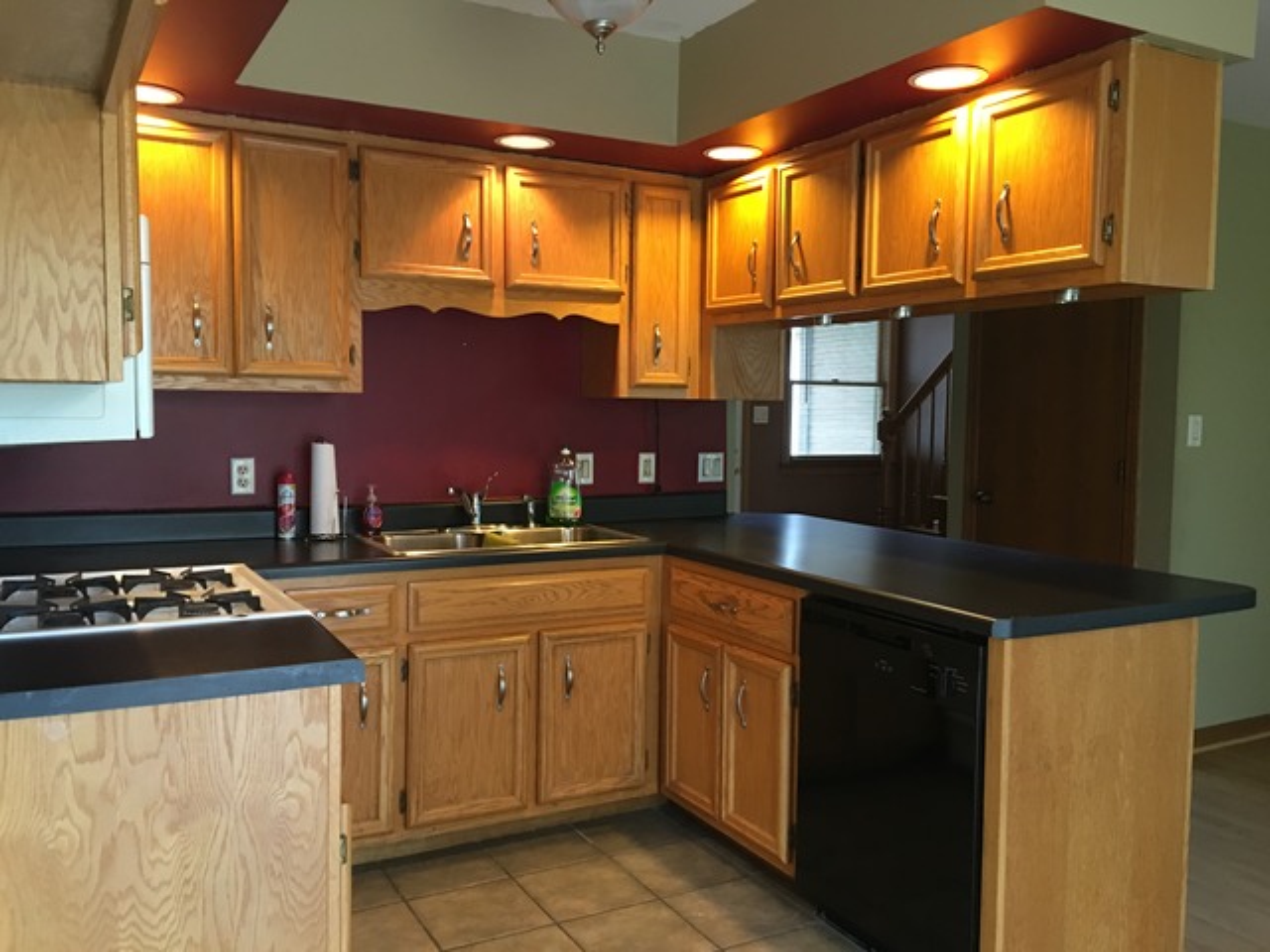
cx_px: 635
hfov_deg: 61.7
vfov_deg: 48.2
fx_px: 1064
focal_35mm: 29
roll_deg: -0.9
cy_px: 476
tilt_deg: -3.1
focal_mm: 4.15
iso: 100
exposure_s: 1/15
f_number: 2.2
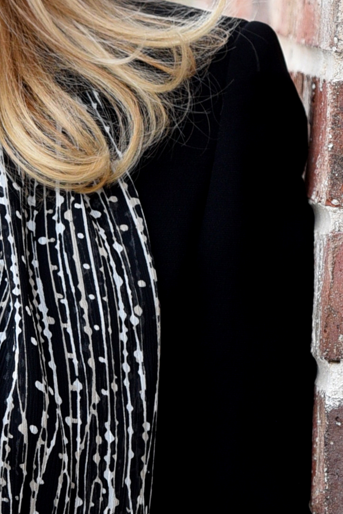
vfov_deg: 3.1
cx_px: -153
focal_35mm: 673
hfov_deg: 2.0
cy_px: 237
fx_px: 9611
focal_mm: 122
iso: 320
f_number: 4
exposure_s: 1/125
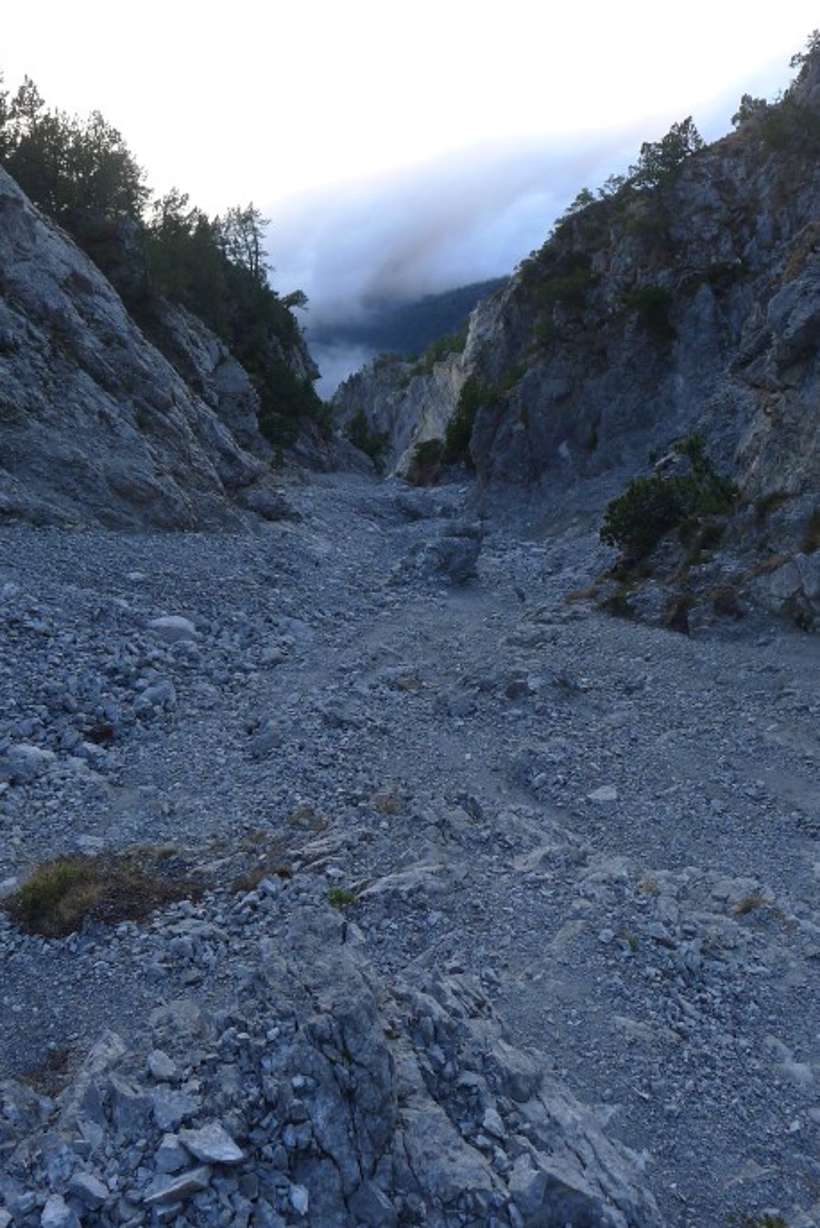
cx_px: 430
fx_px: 956
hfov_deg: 46.4
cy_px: 664
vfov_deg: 65.3
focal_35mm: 28
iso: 80
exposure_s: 1/250
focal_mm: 5.1
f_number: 2.8
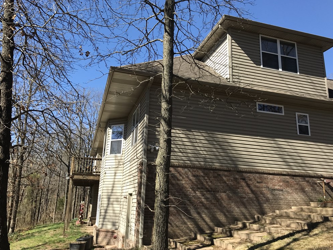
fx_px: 279
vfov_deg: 48.2
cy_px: 124
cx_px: 171
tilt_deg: +16.3
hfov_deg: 61.6
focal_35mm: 29
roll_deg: -2.7
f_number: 1.8
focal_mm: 3.99
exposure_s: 1/1018
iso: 20
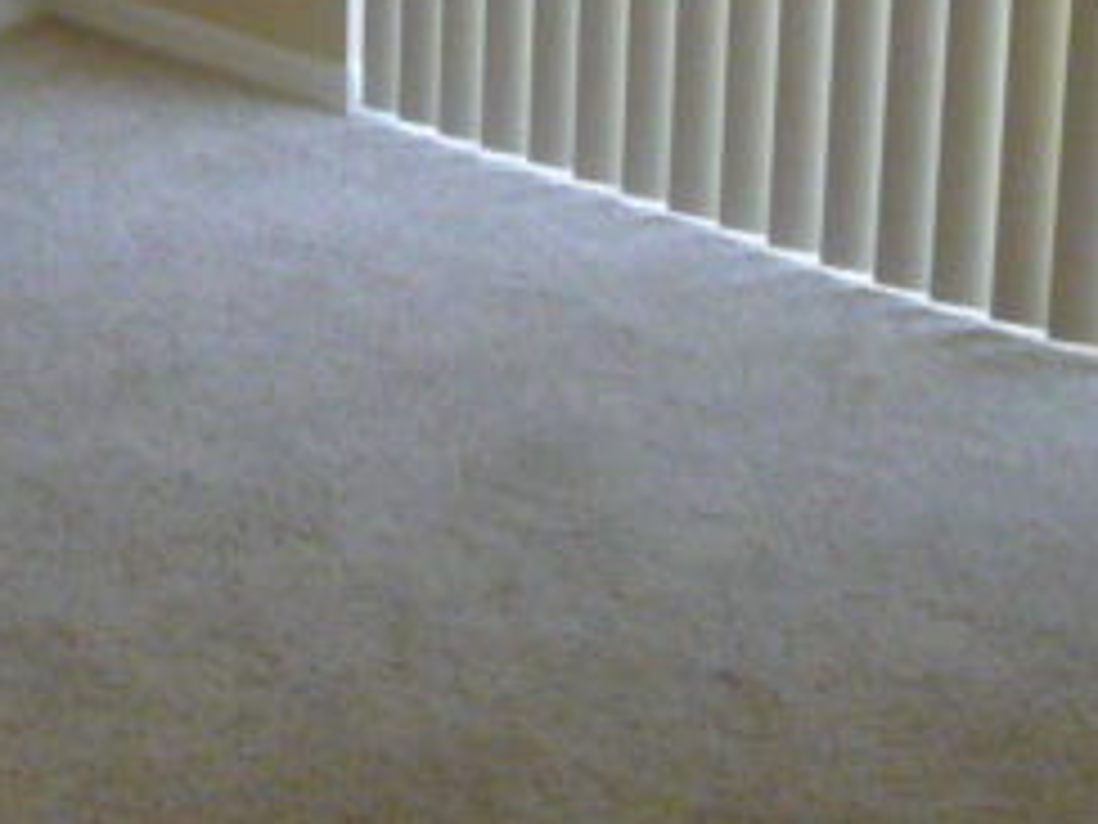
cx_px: 202
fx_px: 3077
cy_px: -243
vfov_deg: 14.6
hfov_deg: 20.0
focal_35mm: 97
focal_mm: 4.7
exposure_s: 1/50
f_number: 3.3
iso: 800
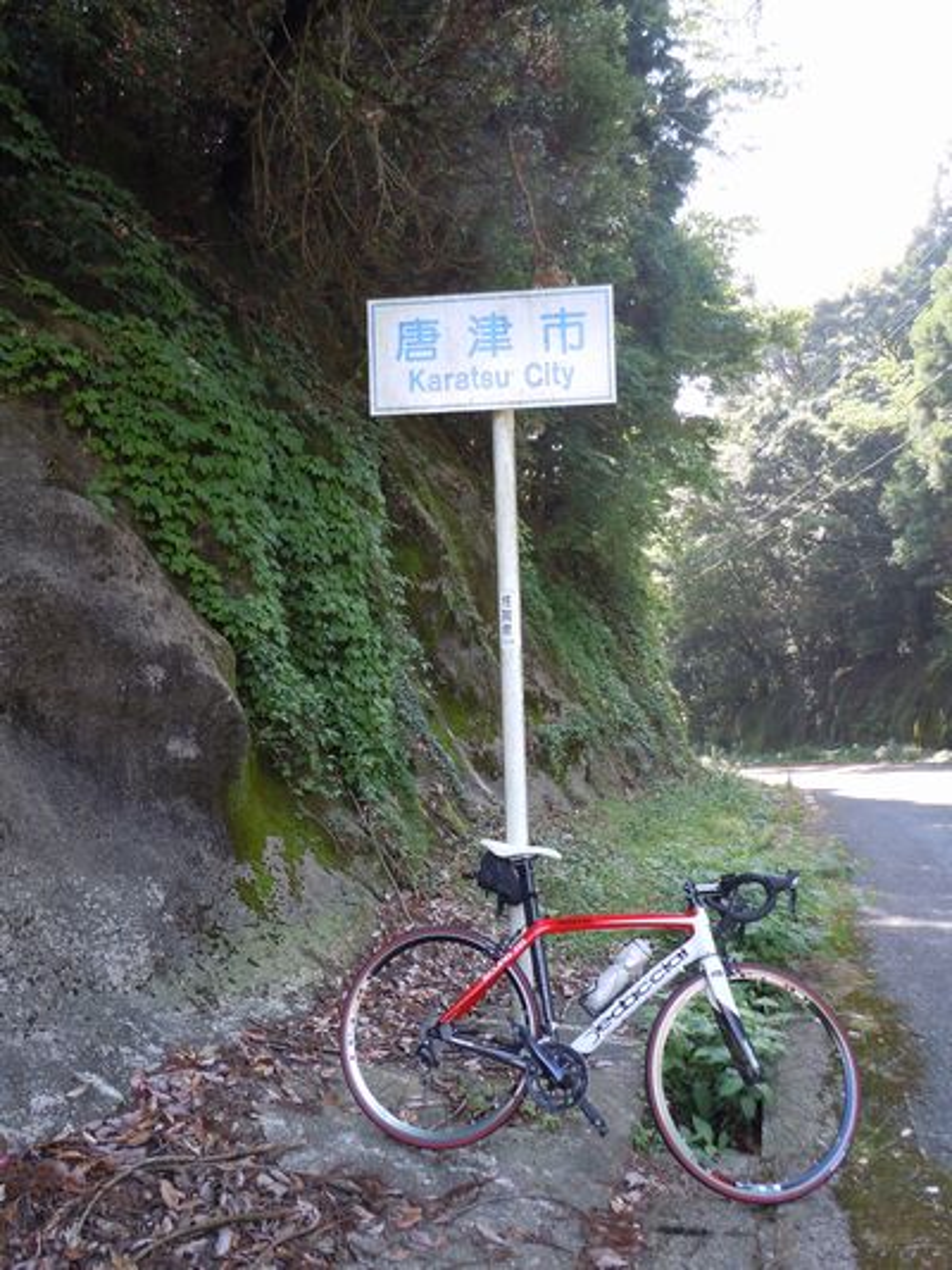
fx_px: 1026
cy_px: 635
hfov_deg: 49.8
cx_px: 476
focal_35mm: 28
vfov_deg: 63.4
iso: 125
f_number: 3.7
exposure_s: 1/60
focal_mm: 5
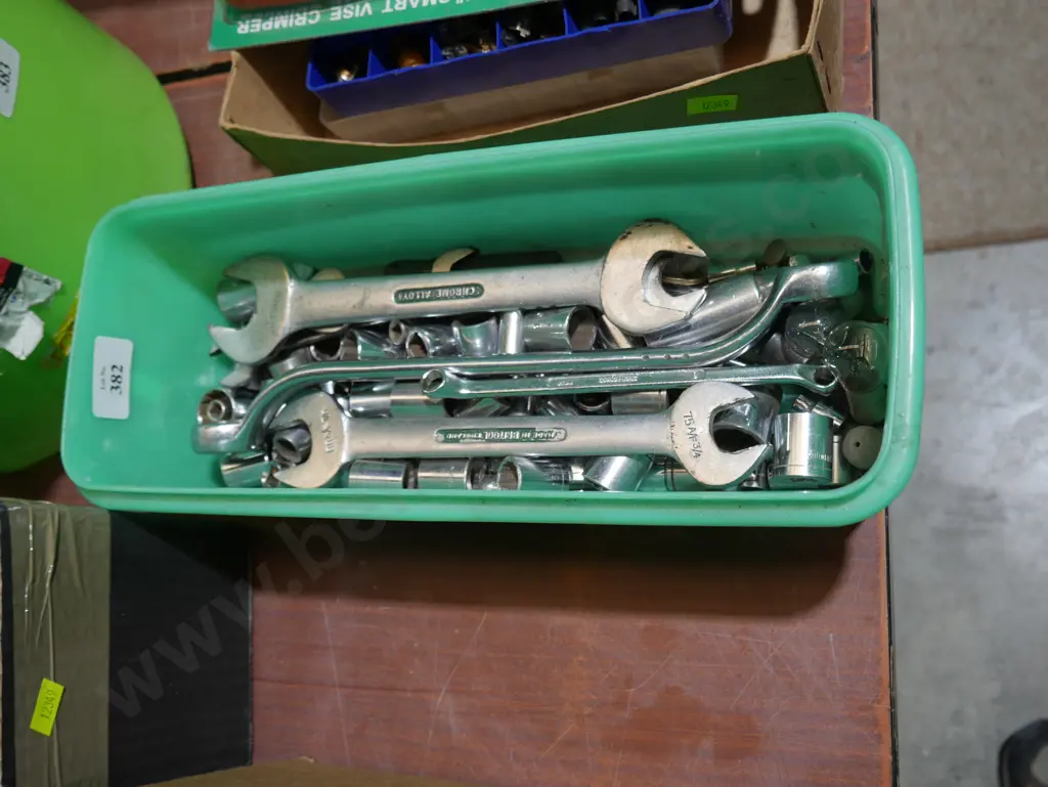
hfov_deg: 53.9
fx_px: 1030
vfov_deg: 41.8
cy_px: 394
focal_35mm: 34
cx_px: 524
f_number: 4
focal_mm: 17
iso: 250
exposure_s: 1/60
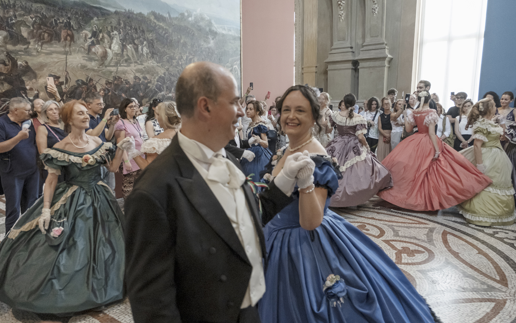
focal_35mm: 25
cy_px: 170
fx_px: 352
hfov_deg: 72.5
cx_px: 261
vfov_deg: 49.3
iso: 2500
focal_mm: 16
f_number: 4
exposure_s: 1/160
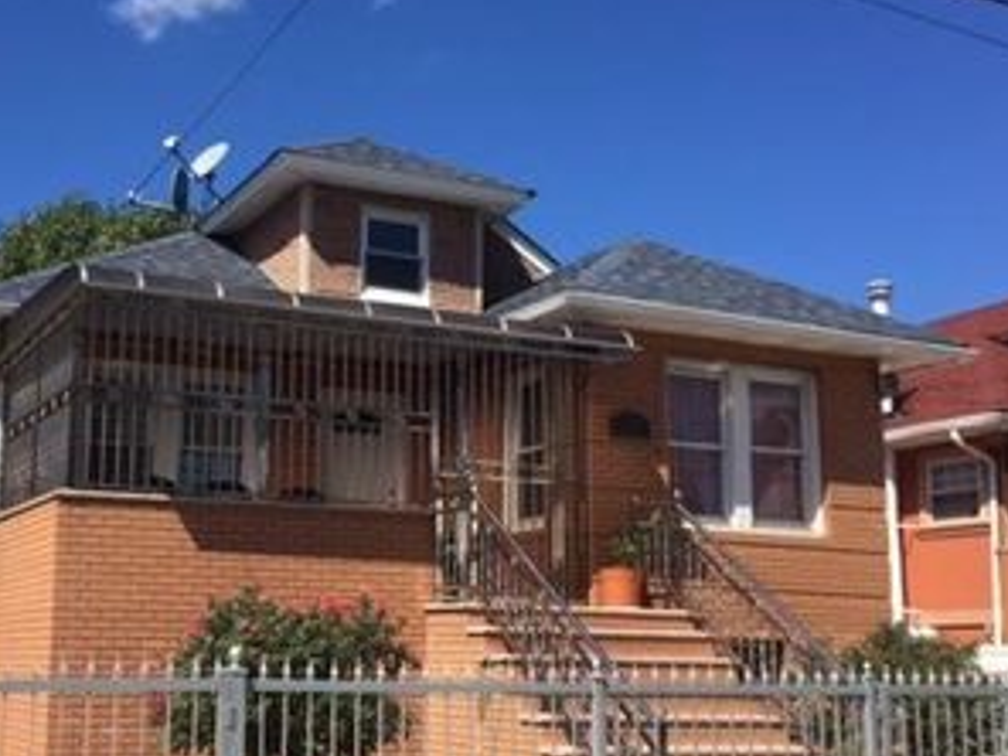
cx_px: 354
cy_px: 404
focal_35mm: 49
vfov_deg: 29.7
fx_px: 1427
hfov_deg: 38.6
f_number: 2.2
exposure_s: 1/2198
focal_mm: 4.15
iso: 32
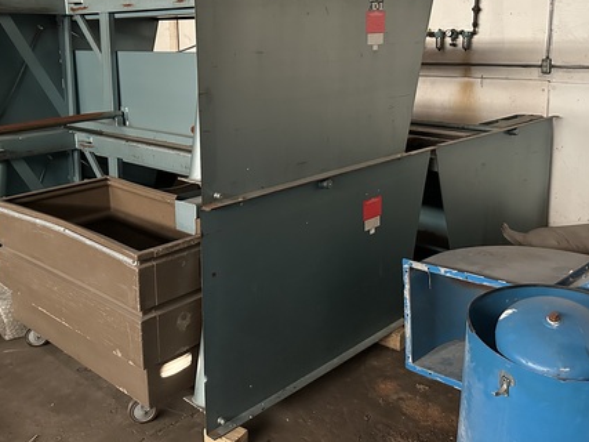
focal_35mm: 36
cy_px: 134
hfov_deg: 51.2
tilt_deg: -10.2
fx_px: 612
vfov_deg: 39.0
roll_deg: +0.9
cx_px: 255
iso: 1000
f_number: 1.78
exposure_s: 1/36
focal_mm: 6.86
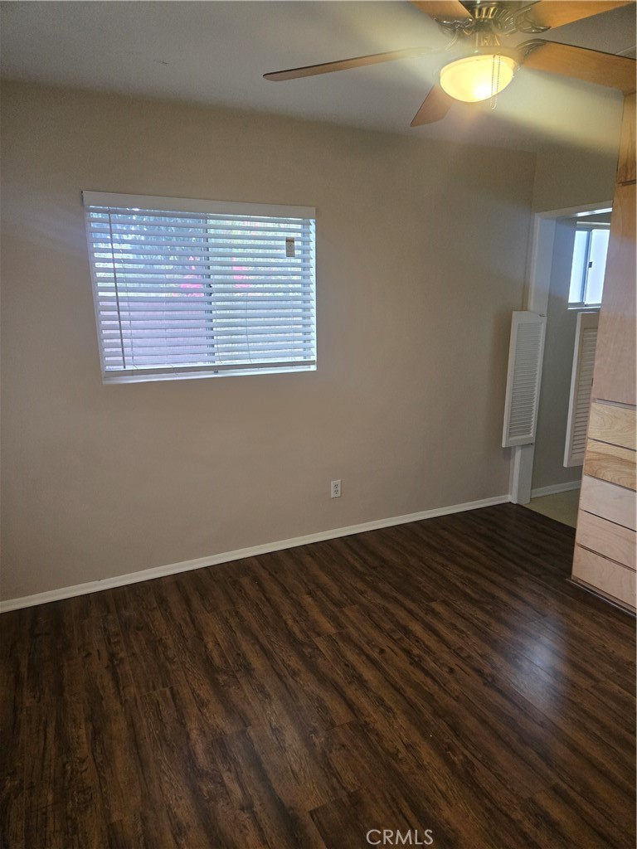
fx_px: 564
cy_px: 424
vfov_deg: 73.9
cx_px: 318
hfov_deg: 58.9
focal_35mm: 23
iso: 640
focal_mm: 5.4
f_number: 1.8
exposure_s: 1/120
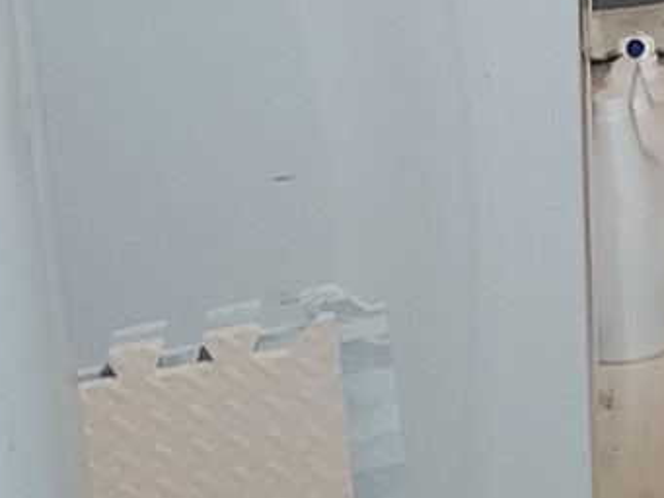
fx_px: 2763
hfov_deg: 12.5
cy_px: -747
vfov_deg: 9.1
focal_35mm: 144
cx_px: 1215
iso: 400
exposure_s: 1/30
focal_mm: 4.6
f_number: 1.8
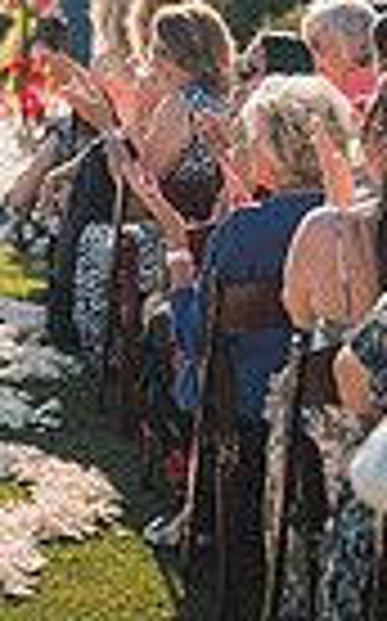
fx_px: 2807
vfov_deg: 12.4
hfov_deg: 7.7
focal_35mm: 166
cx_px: -198
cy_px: -94
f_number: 1.2
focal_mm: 50
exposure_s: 1/8000
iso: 100
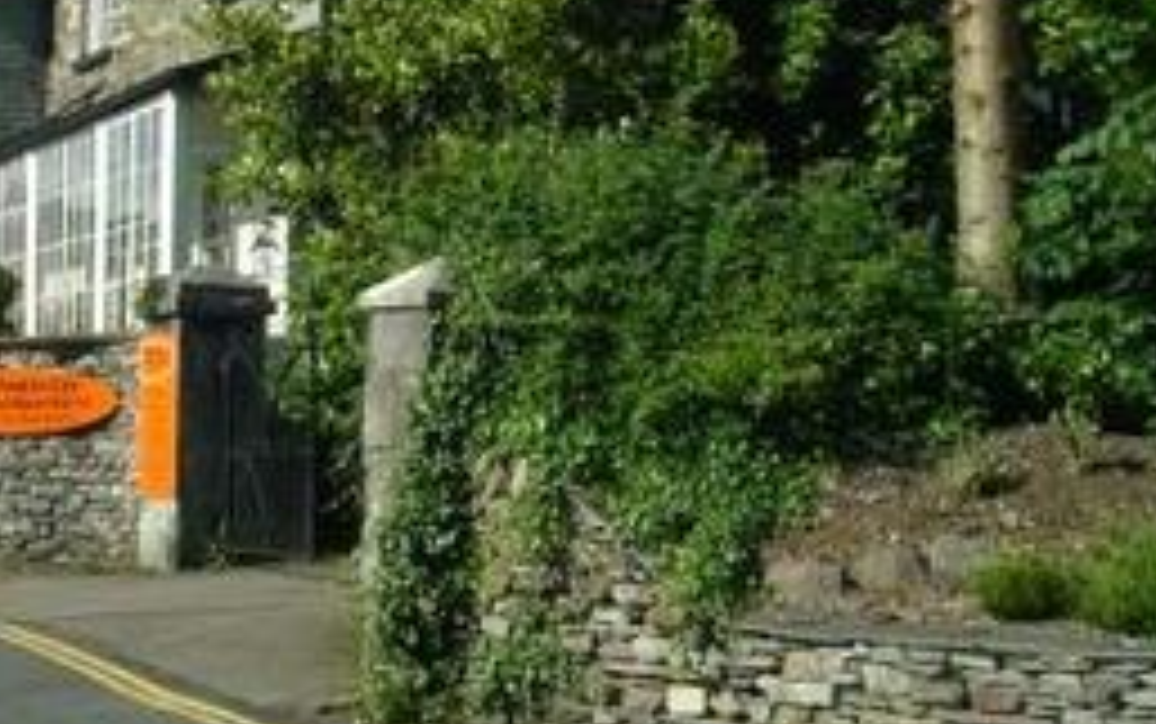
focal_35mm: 61
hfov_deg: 33.3
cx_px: 459
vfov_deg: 21.0
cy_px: 103
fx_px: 1923
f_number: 6.9
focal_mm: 5.7
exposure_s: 1/160
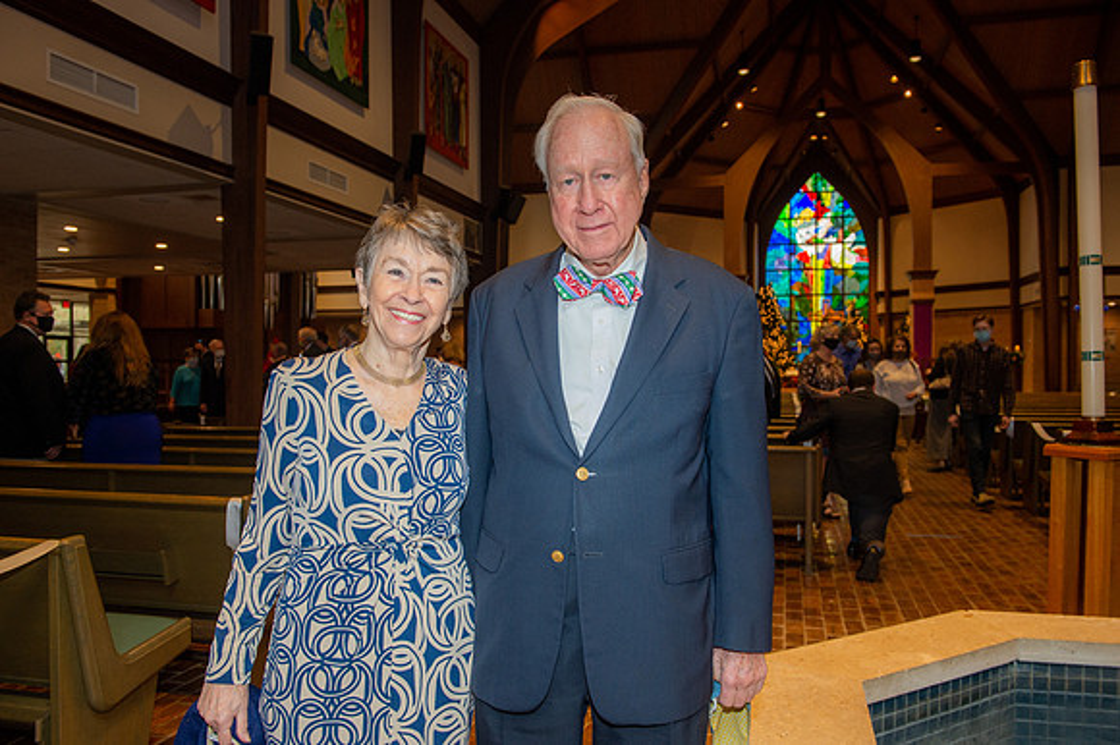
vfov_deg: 44.9
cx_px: 560
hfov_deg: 63.7
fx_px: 902
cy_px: 372
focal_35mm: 29
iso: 1600
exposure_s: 1/125
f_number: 5.6
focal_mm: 29
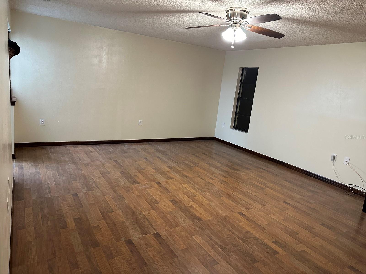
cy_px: 137
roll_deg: -6.0
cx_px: 183
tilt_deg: -11.1
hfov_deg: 71.6
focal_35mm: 24
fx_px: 254
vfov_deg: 56.8
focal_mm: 6.86
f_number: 1.78
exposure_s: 1/60
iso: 400
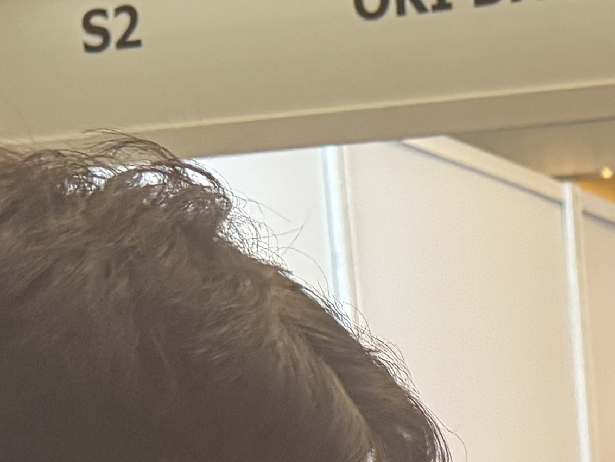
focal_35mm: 121
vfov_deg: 10.9
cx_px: 879
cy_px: 981
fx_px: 2150
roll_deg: +2.8
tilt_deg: -8.4
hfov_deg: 15.2
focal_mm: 6.76
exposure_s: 1/50
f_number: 1.78
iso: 400
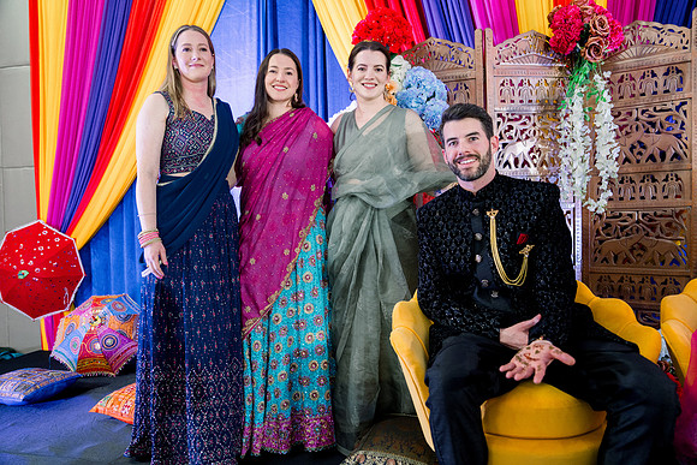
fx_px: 503
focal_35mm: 26
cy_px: 232
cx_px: 348
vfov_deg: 49.6
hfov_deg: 69.4
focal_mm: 26
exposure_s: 1/125
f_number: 2.8
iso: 1250
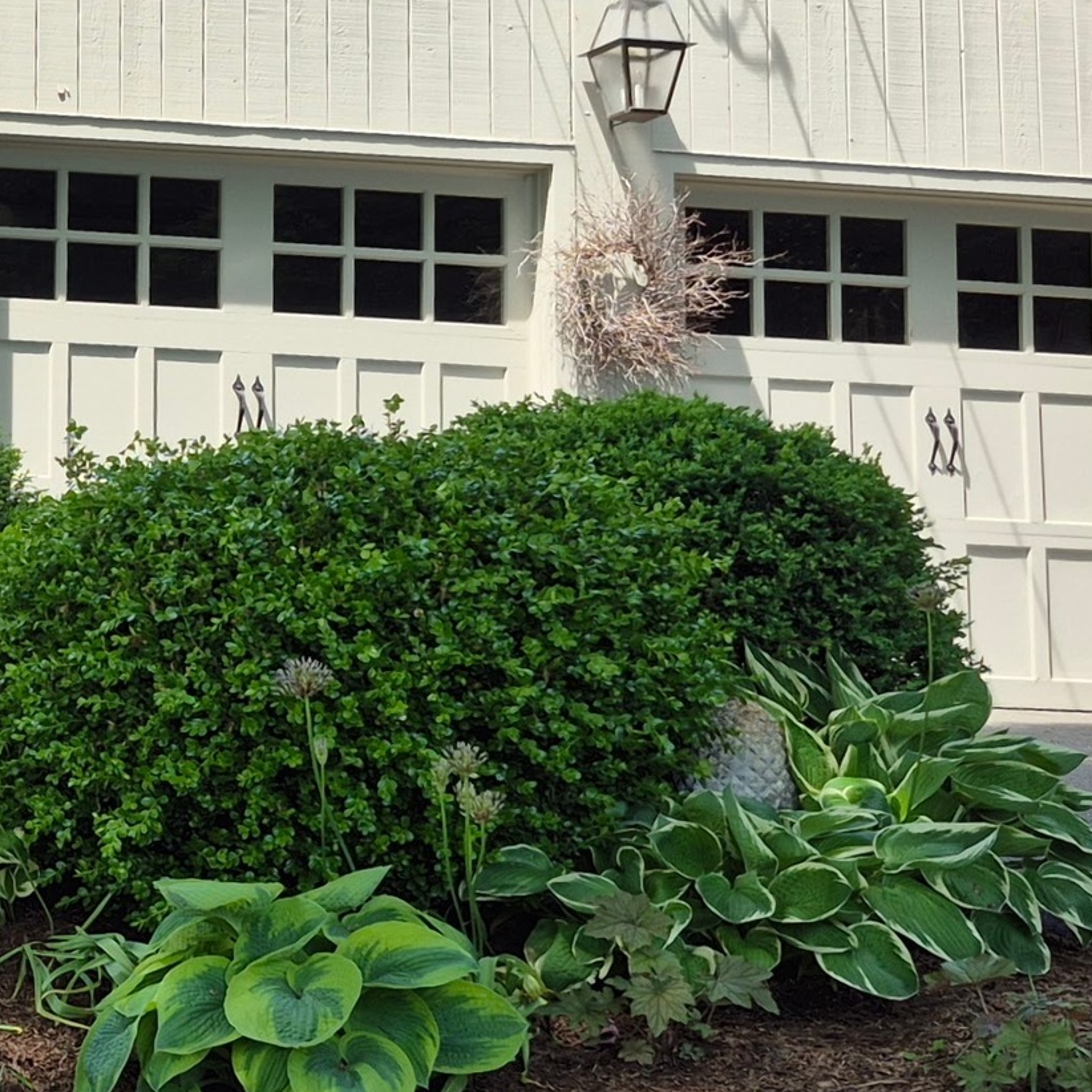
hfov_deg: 20.4
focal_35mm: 76
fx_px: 2712
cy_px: 478
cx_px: -410
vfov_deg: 22.7
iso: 25
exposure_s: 1/572
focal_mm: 5.4
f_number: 1.8
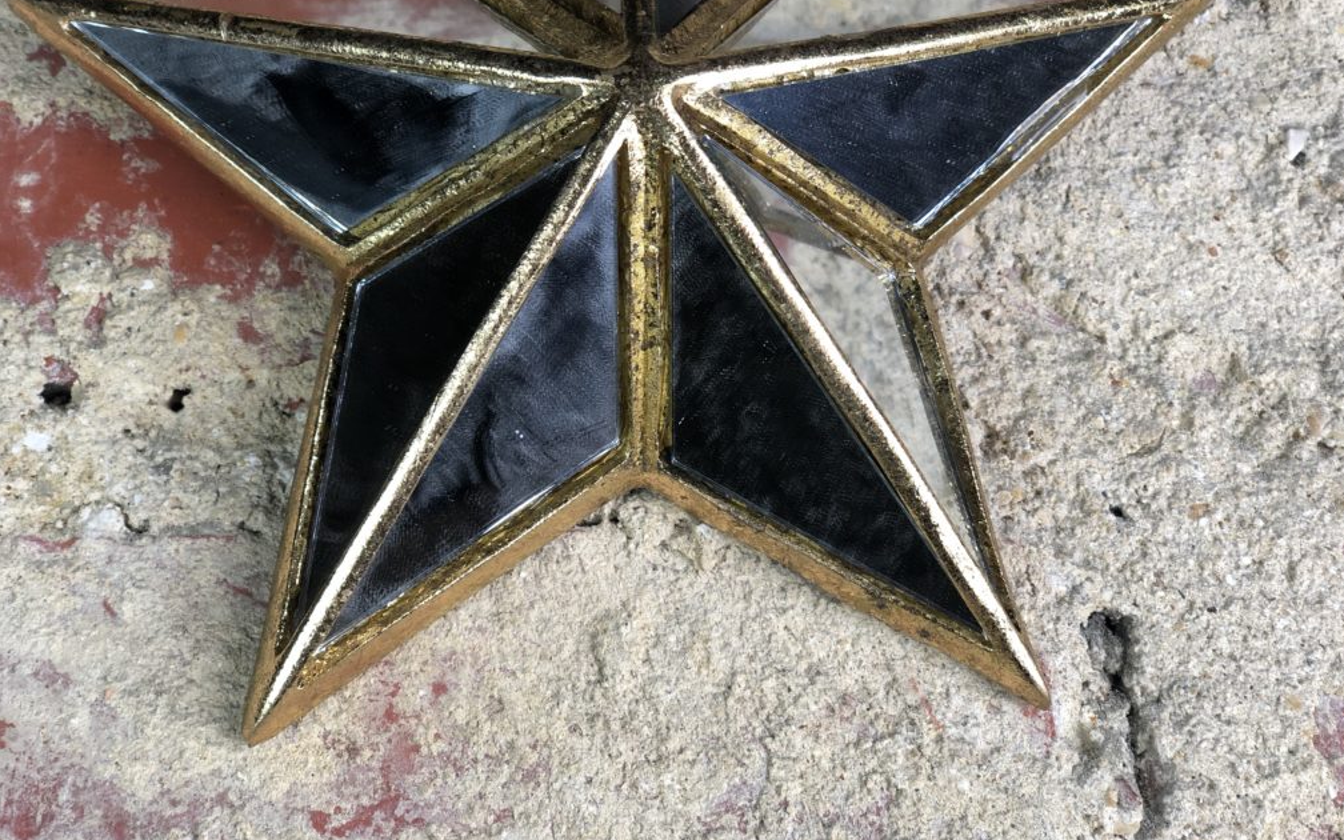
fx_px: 2051
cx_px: 681
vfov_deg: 23.1
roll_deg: +1.9
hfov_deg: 36.3
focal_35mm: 56
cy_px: 396
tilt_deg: +19.0
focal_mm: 6
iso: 32
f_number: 2.4
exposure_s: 1/50
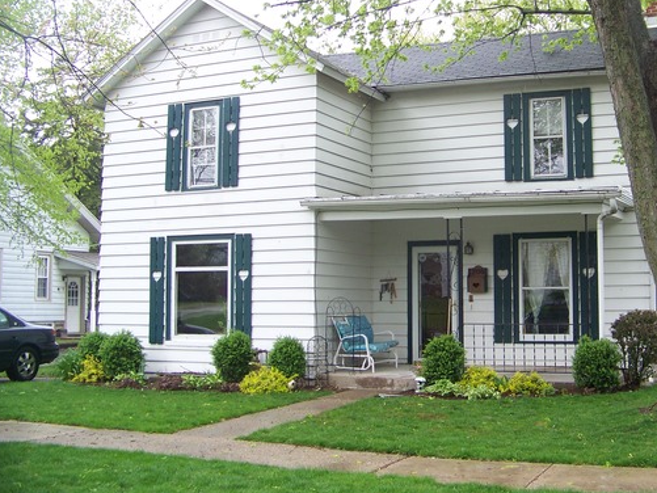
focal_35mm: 46
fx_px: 873
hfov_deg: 41.0
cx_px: 408
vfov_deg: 31.5
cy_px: 201
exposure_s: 1/60
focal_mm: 5.85
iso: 64
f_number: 2.8
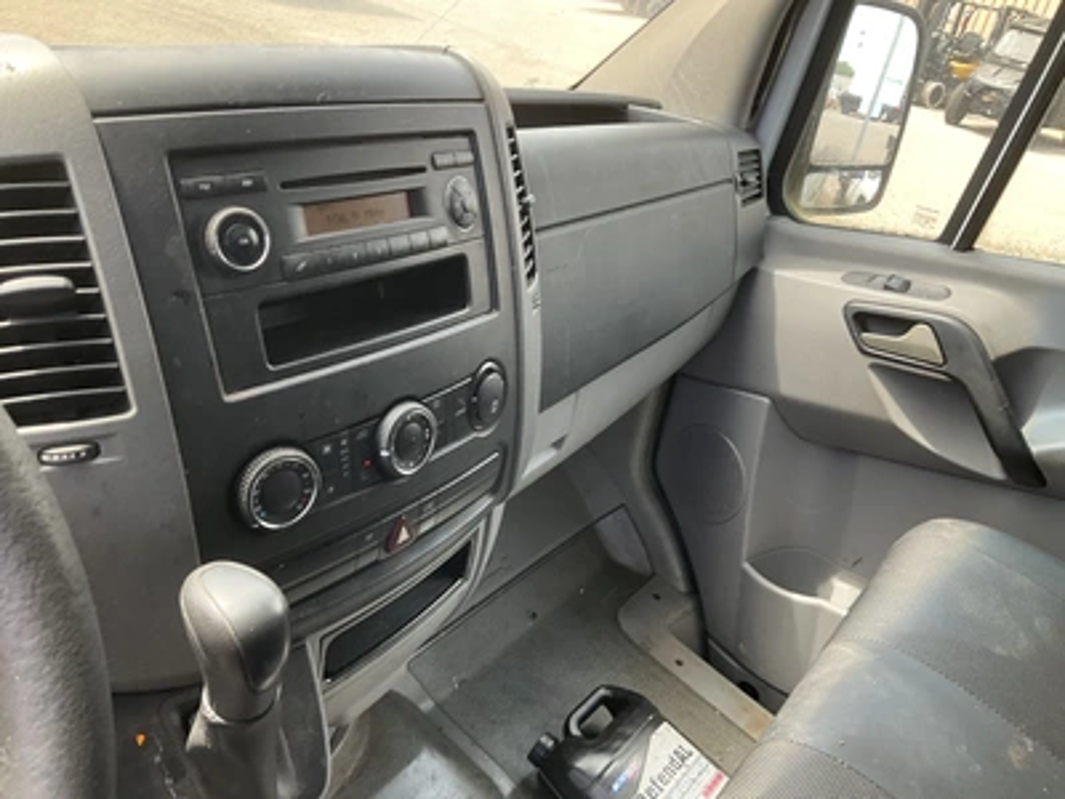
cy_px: 400
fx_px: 892
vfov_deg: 48.2
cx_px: 532
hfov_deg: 61.7
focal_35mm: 29
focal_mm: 3
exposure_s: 1/122
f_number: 1.8
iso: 40
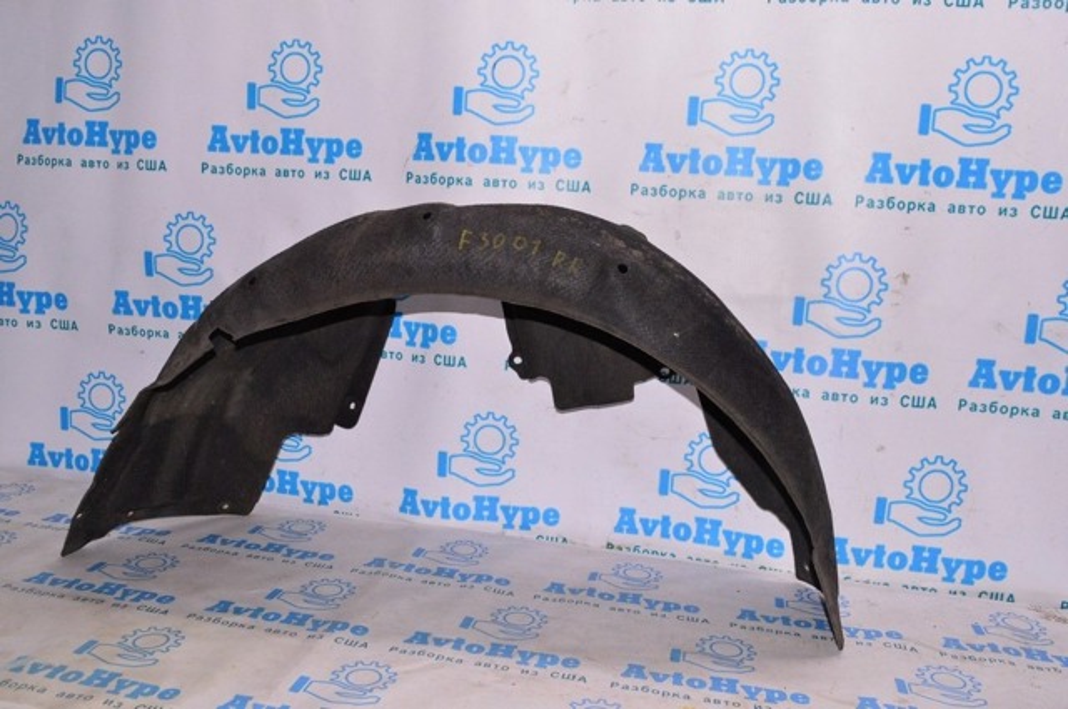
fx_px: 978
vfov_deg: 39.9
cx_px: 534
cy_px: 354
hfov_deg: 57.3
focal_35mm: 33
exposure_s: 1/200
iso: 1600
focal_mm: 22
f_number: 8
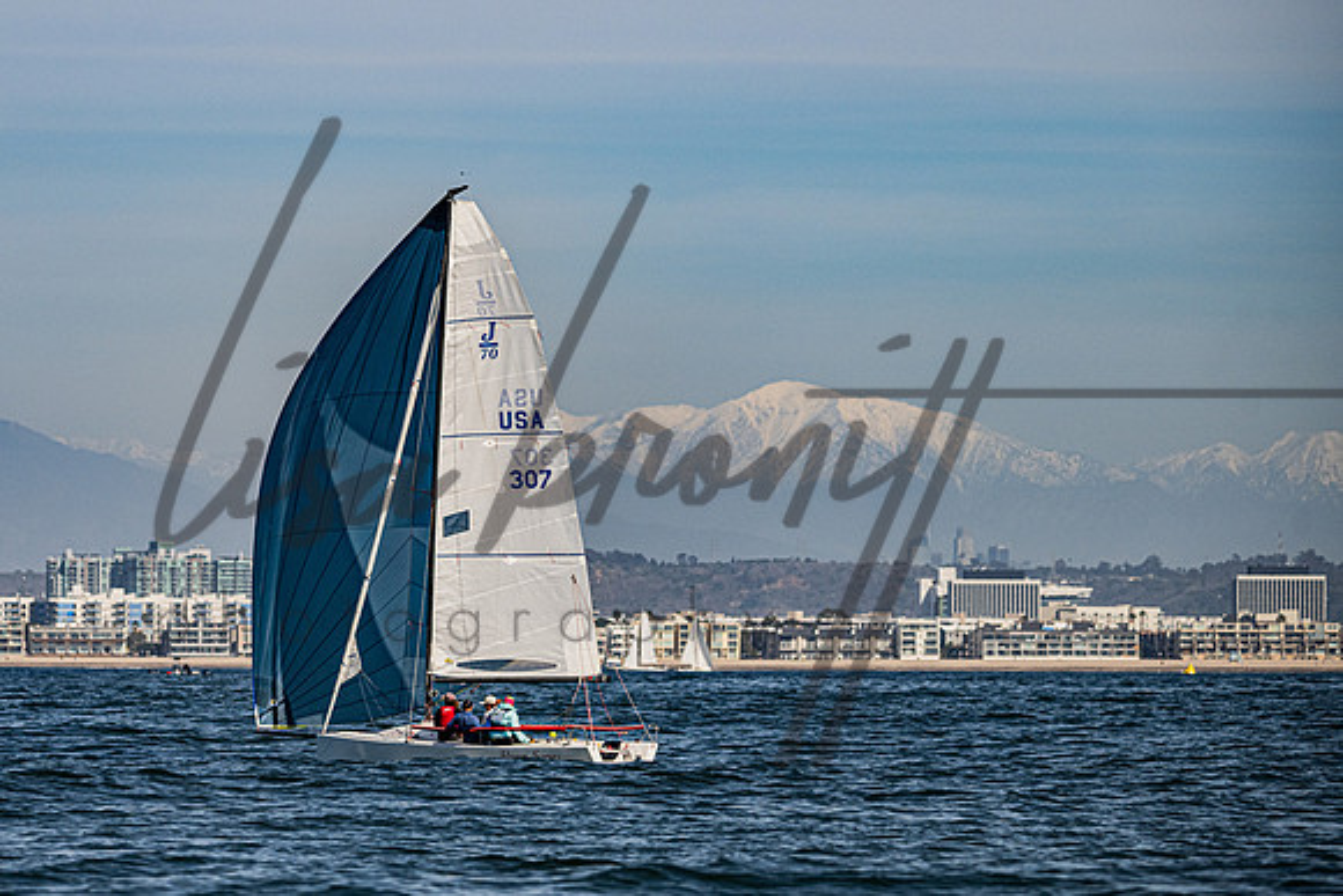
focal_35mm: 245
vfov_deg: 5.6
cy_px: 383
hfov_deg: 8.4
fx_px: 9159
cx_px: 471
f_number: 5.6
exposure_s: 1/5000
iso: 320
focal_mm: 180
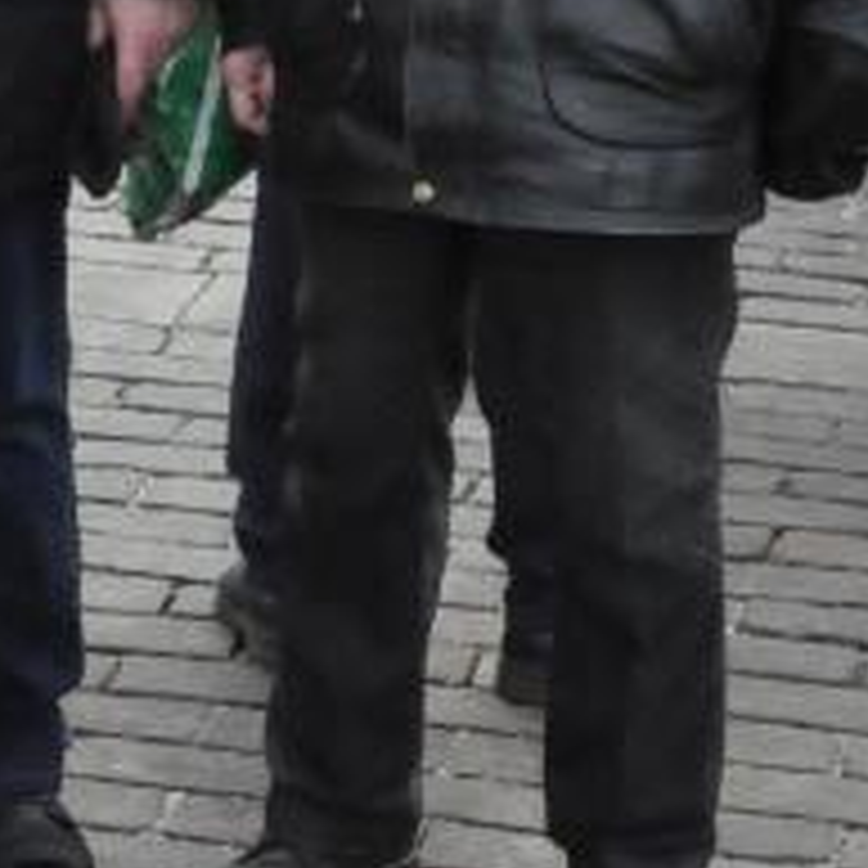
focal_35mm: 149
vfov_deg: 11.4
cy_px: -243
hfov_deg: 11.5
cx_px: -166
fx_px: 4227
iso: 3200
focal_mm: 22
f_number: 13
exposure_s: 1/640
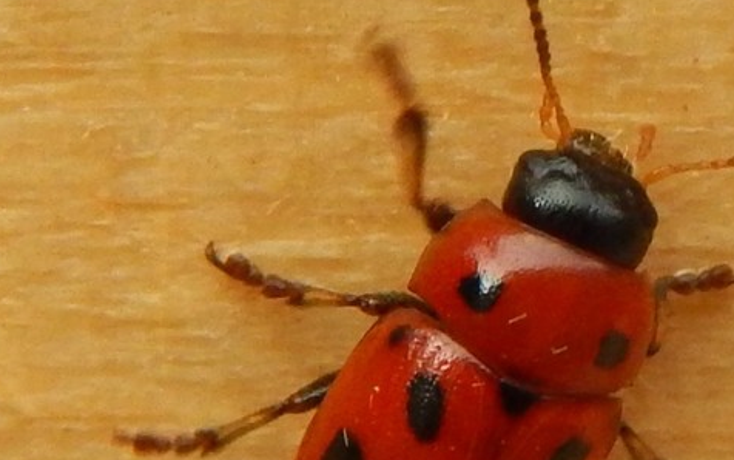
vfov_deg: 10.0
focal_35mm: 131
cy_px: 304
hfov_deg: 15.9
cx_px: 517
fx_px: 2622
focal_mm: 12.3
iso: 400
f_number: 4.1
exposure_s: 1/160
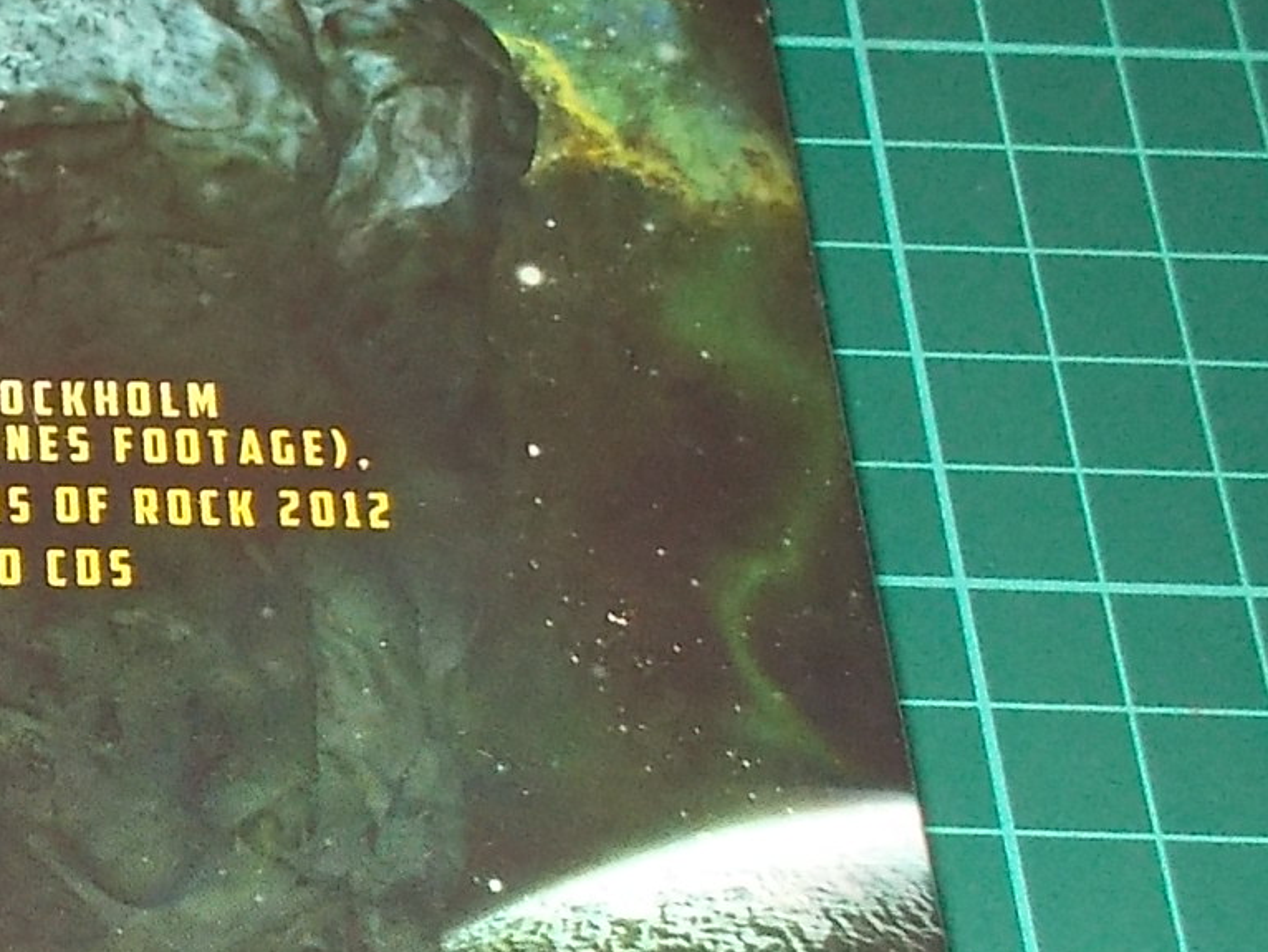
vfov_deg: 17.0
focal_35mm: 86
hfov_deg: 21.6
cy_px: 755
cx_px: -108
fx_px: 3151
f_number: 3.3
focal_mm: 4.1
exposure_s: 1/30
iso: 200
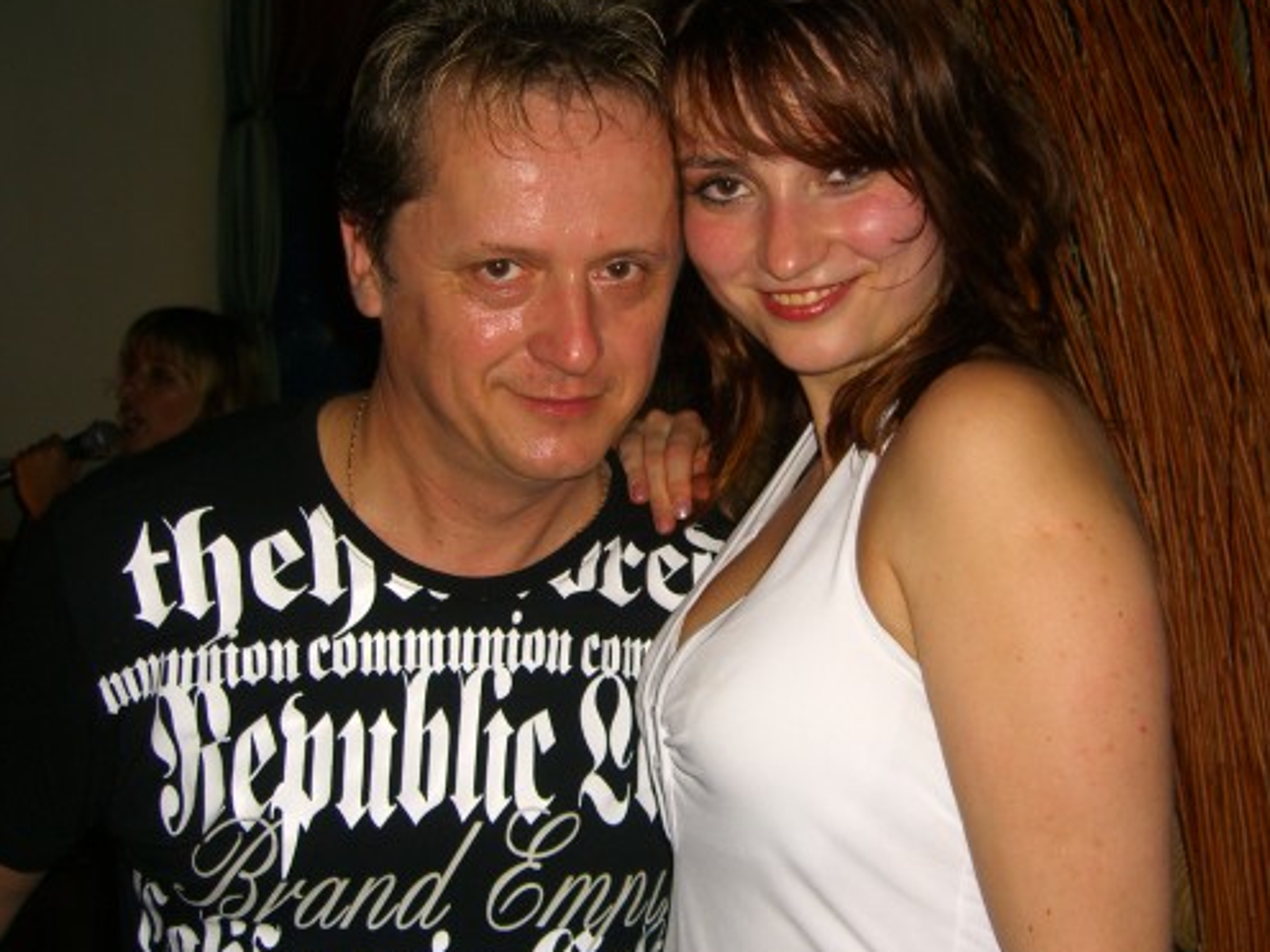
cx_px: 717
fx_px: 1688
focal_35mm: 46
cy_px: 461
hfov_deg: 41.2
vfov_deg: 31.5
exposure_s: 1/60
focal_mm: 7.9
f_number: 2.8
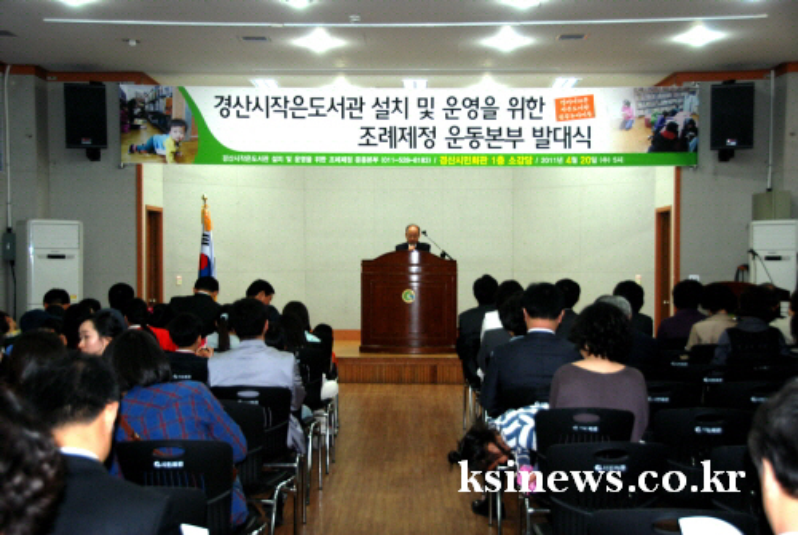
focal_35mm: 48
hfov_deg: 41.1
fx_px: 1066
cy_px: 268
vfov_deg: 28.2
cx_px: 399
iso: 400
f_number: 4.2
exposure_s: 1/60
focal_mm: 32
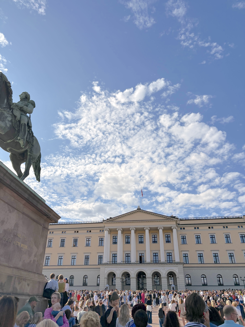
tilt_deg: +29.9
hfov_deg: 53.1
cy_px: 164
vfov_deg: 67.3
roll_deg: -0.5
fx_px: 245
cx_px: 122
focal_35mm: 26
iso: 50
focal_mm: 5.96
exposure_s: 1/7813
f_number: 1.6
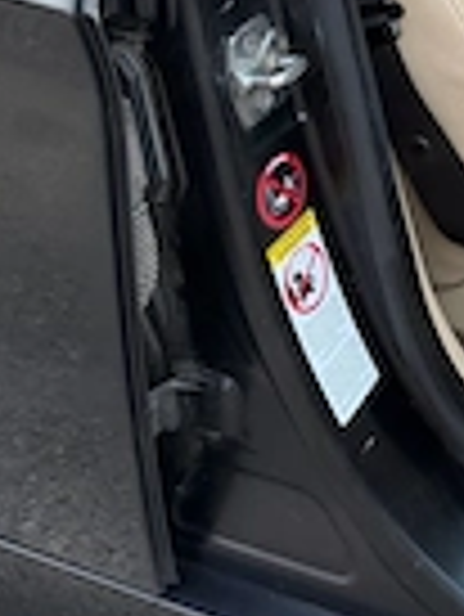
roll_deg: -2.6
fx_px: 1249
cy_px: -216
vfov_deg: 23.9
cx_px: 608
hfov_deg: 19.4
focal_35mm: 70
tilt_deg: -19.7
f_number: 1.78
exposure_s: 1/96
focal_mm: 6.76
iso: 200
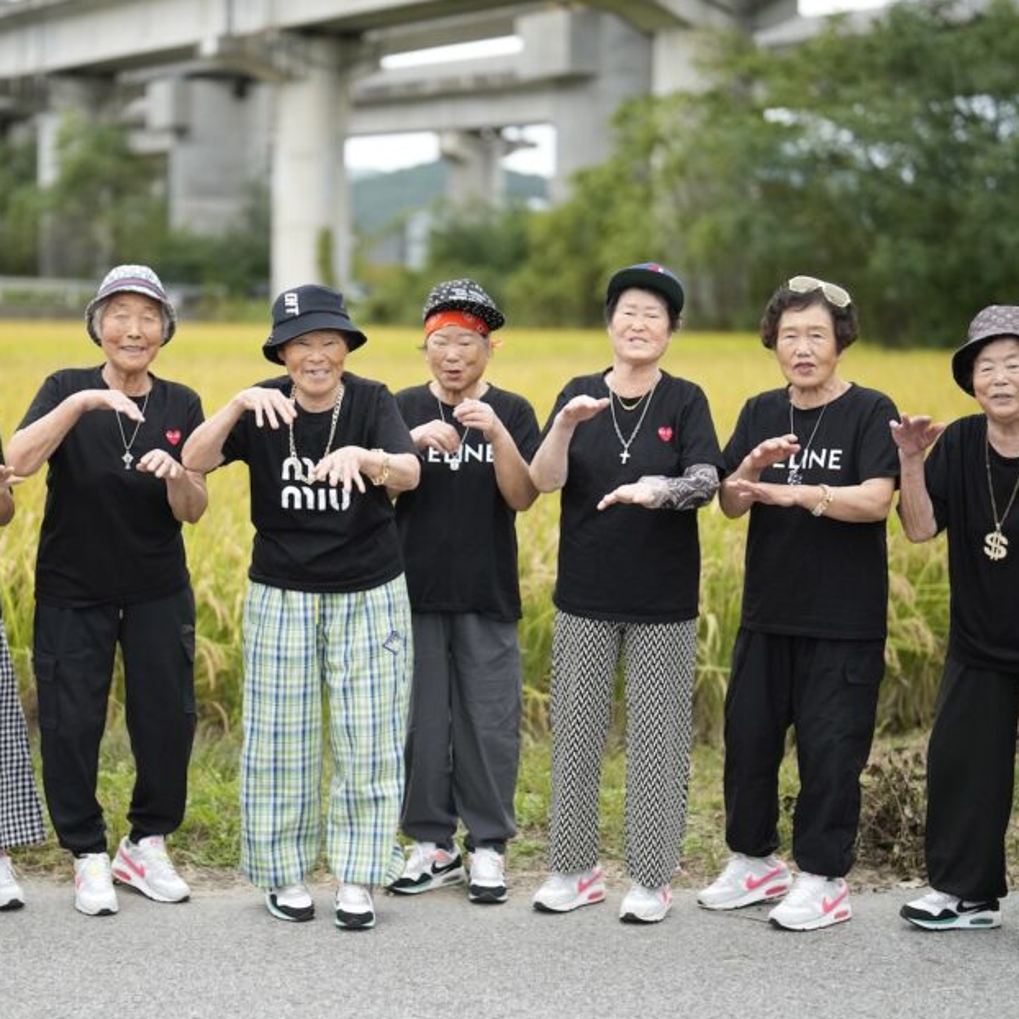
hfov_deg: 24.6
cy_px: 553
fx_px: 2331
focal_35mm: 70
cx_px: 410
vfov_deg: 24.6
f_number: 1.2
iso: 800
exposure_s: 1/8000
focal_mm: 50
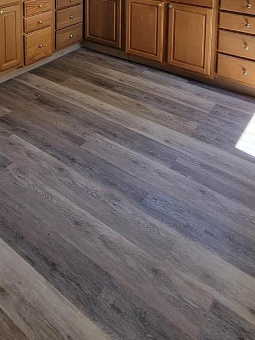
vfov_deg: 43.5
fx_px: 324
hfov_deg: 42.8
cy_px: -30
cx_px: 109
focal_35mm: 33
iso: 64
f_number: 2.2
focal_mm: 2.2
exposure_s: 1/60
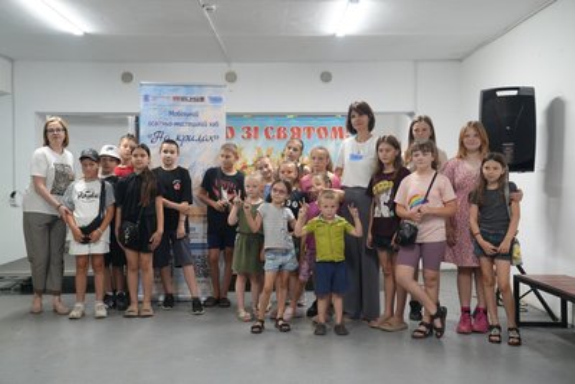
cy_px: 192
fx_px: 623
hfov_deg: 49.5
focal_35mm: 39
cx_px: 288
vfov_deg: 34.2
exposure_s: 1/160
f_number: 4
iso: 1600
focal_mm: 39
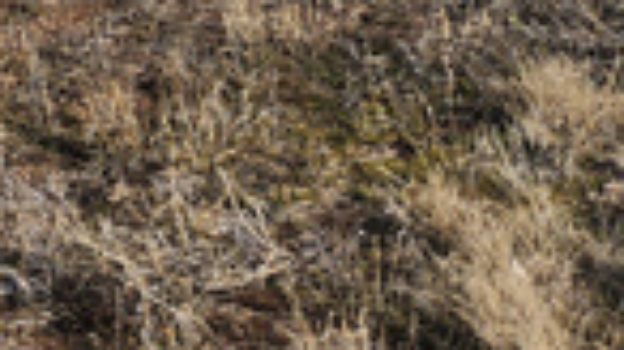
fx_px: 1819
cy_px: -546
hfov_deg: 16.6
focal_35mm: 110
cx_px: -457
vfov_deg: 9.5
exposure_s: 1/2111
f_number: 1.8
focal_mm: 5.4
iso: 20
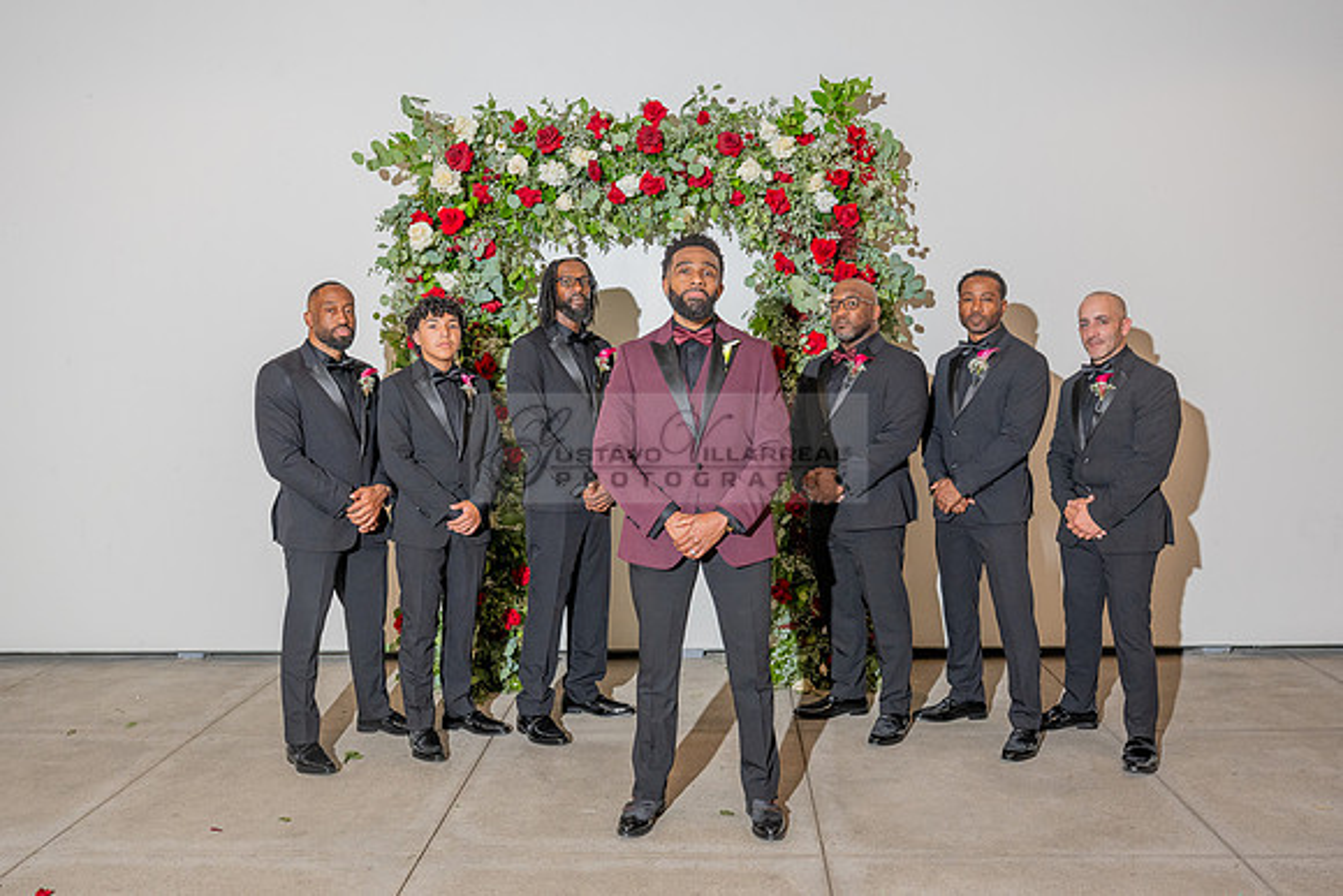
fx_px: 1228
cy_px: 469
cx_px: 650
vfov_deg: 40.1
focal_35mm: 33
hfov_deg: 57.3
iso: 800
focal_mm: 28
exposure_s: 1/200
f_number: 4
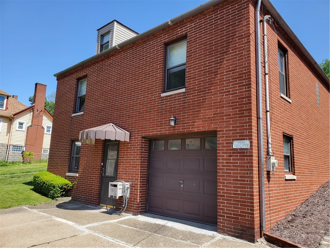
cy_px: 124
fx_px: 248
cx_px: 165
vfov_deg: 53.1
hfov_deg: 67.3
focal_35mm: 26
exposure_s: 1/677
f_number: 2.4
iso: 50
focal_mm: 4.3
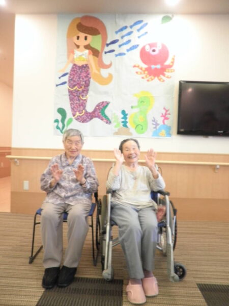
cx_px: 114
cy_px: 153
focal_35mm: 26
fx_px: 229
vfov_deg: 67.3
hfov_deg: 53.1
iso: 160
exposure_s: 1/6
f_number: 2.6
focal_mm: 4.65
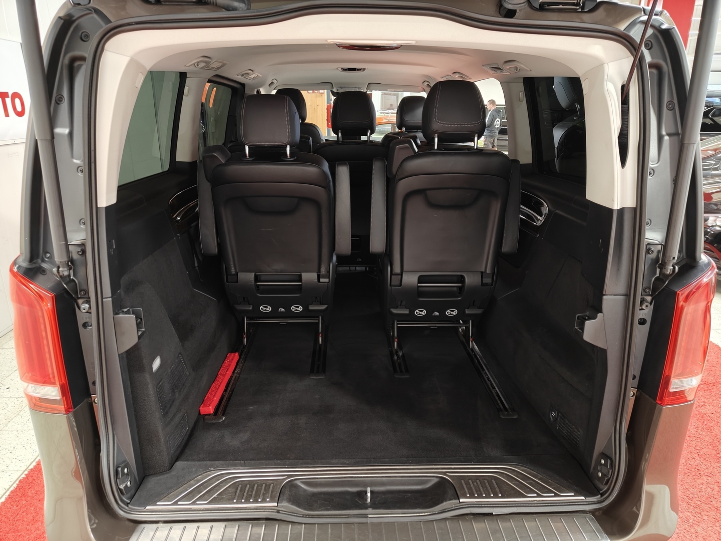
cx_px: 360
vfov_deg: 56.8
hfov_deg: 71.6
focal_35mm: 24
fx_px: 500
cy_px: 270
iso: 160
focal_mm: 5.59
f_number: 1.8
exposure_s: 1/33
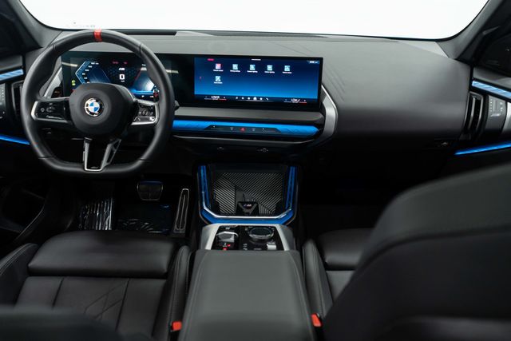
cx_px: 256
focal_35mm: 28
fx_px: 398
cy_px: 170
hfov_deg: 65.5
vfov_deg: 46.4
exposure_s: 1/40
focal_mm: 28
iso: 640
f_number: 3.2
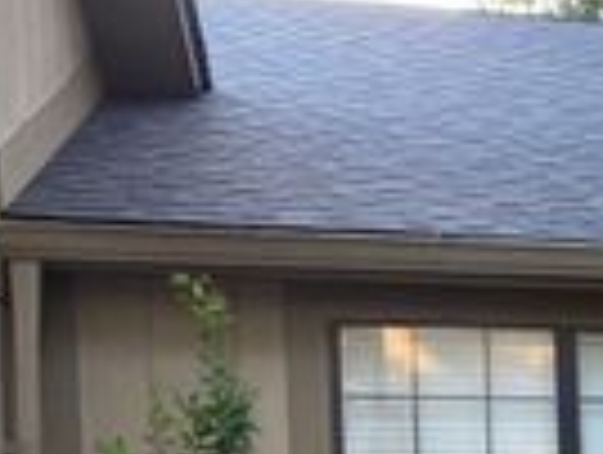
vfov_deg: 14.6
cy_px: 614
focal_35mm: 97
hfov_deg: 16.9
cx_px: 1062
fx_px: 1693
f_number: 1.8
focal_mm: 4.25
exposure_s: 1/122
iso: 80
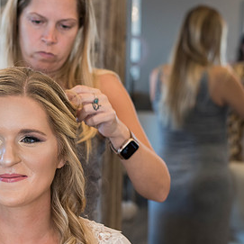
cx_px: 20
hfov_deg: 18.7
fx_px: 726
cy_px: 141
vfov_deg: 19.1
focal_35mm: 91
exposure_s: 1/80
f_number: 3.5
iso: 640
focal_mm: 50
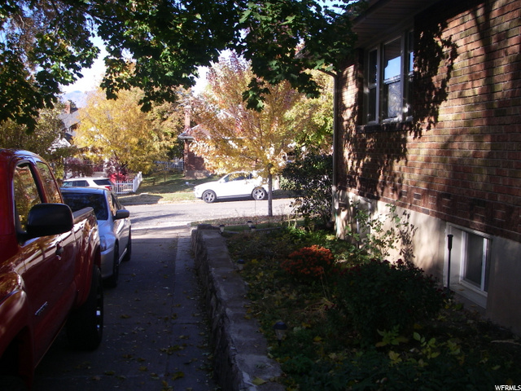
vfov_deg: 37.7
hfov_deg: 49.0
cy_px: 196
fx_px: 572
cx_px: 260
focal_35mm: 38
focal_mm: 6.3
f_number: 3.3
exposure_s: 1/250
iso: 80
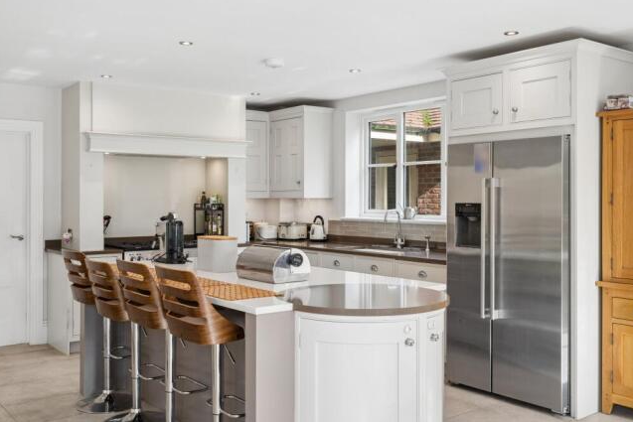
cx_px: 316
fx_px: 633
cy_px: 212
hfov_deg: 53.1
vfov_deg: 36.9
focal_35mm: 36
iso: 500
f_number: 7.1
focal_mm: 35
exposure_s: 1/50
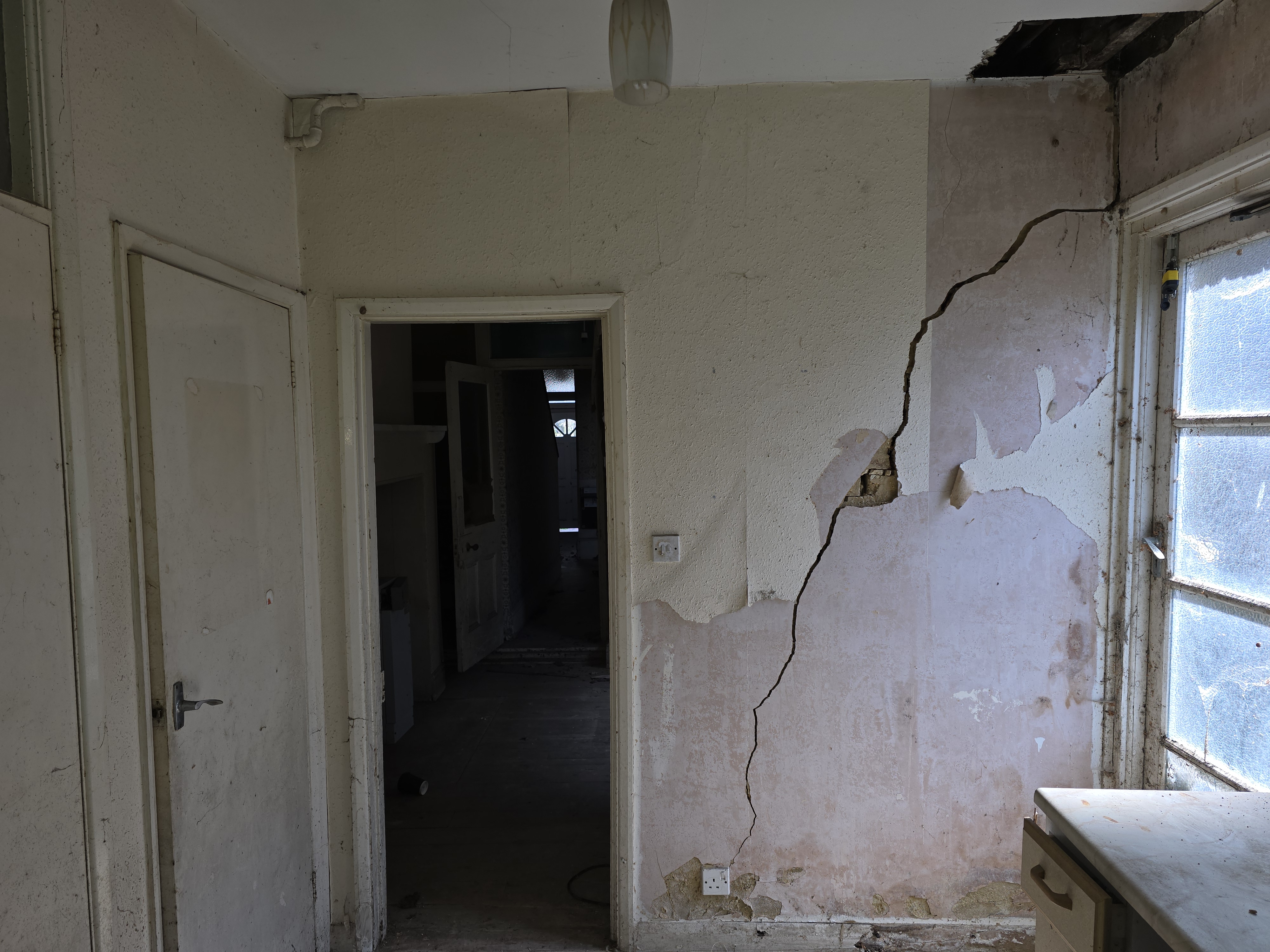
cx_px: 635
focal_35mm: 23
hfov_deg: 73.9
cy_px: 476
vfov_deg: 58.9
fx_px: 844
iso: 16
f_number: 1.7
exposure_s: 1/100
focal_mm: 6.3
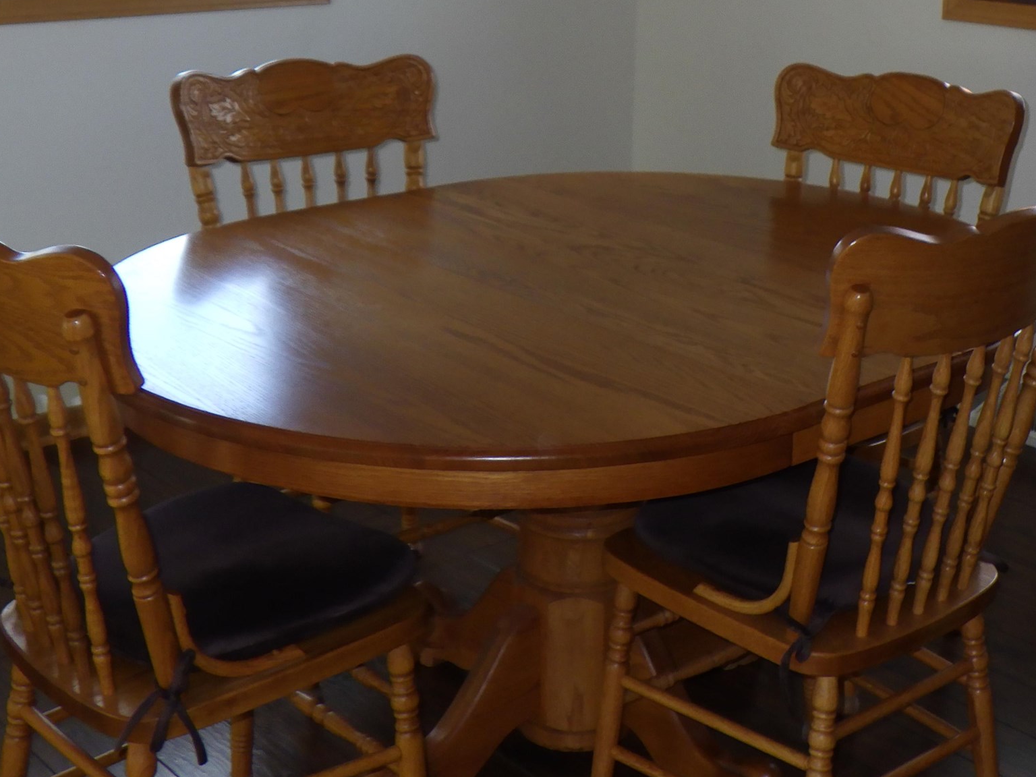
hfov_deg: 34.1
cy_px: 49
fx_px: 1676
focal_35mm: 56
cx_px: 672
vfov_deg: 25.2
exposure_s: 1/60
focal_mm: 5
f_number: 3.5
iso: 125
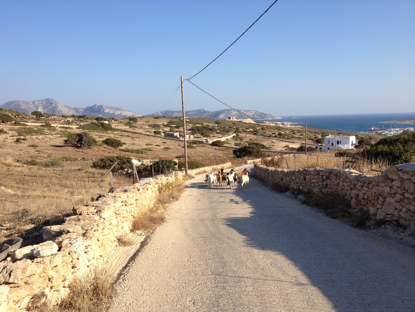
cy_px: 156
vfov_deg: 40.7
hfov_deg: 52.6
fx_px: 420
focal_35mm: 35
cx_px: 208
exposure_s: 1/1416
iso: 50
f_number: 2.4
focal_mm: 4.28
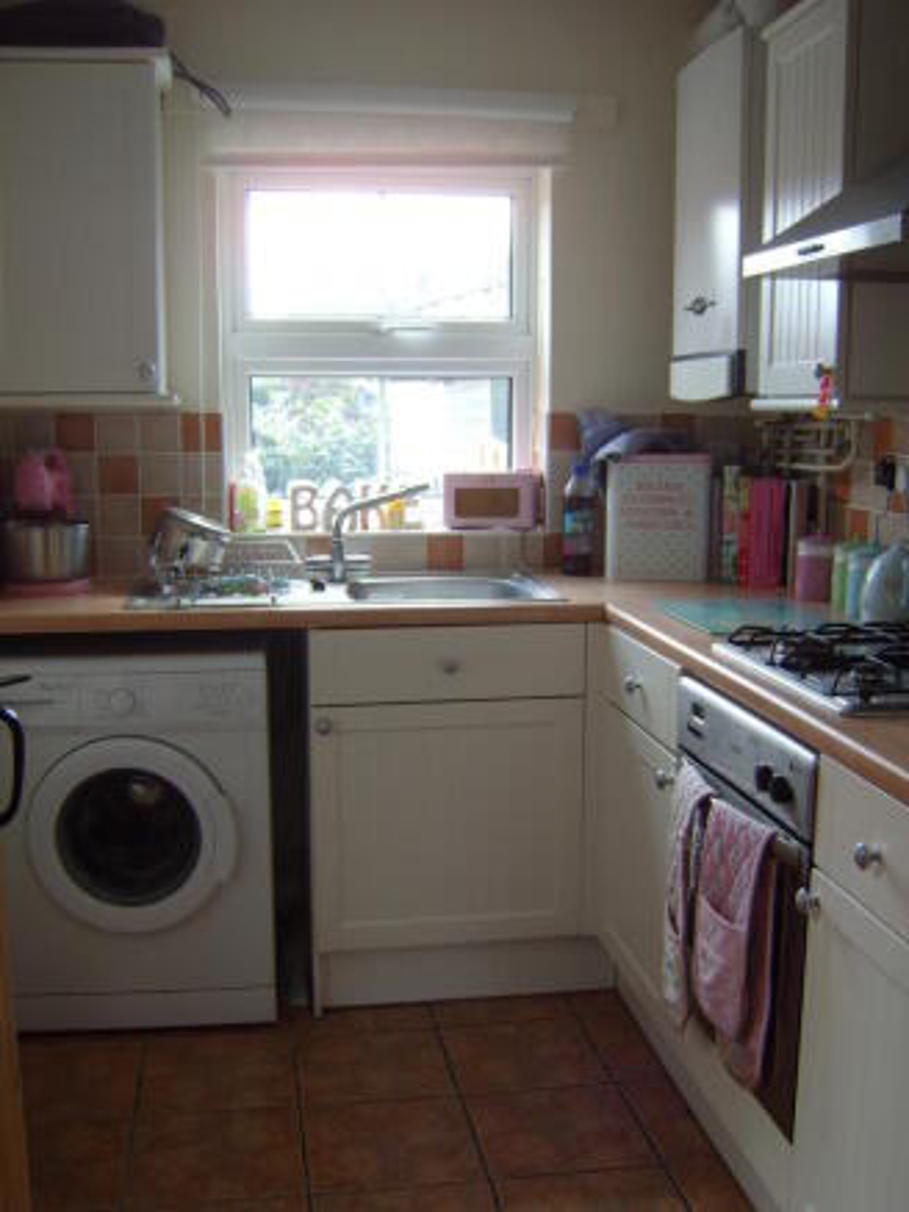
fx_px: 1085
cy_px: 606
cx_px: 454
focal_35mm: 31
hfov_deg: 45.5
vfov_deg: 58.3
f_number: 2.7
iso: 100
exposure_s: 1/42
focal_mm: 8.13
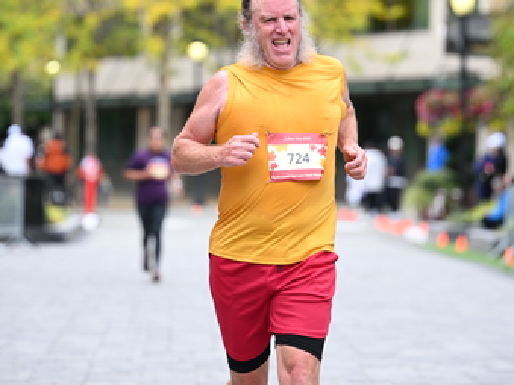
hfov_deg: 10.1
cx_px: 249
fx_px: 2894
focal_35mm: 195
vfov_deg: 7.6
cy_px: 111
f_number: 2.8
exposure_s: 1/2000
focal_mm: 125
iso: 640
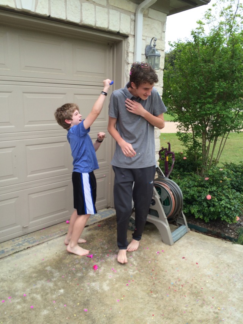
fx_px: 271
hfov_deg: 48.2
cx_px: 122
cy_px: 162
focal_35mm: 29
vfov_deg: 61.7
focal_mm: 4.15
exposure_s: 1/373
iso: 32
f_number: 2.2
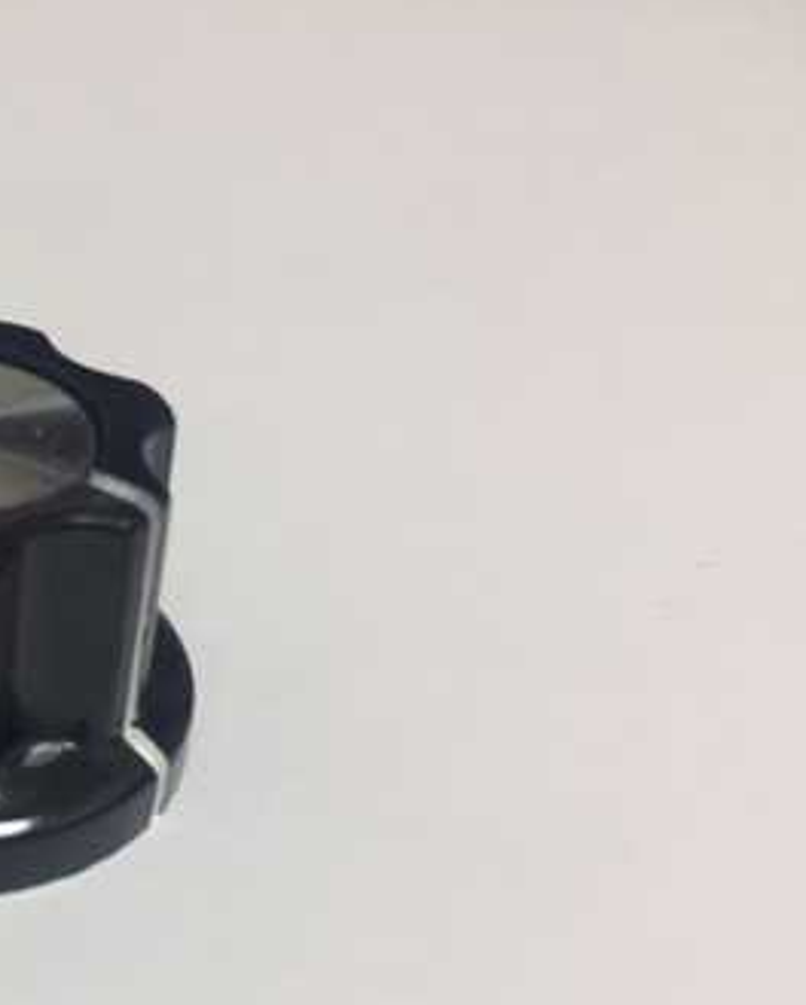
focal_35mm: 55
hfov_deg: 25.0
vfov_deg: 33.6
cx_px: -159
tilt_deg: -41.0
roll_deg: -0.1
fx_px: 1637
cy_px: 718
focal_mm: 4.15
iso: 64
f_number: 2.2
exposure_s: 1/33
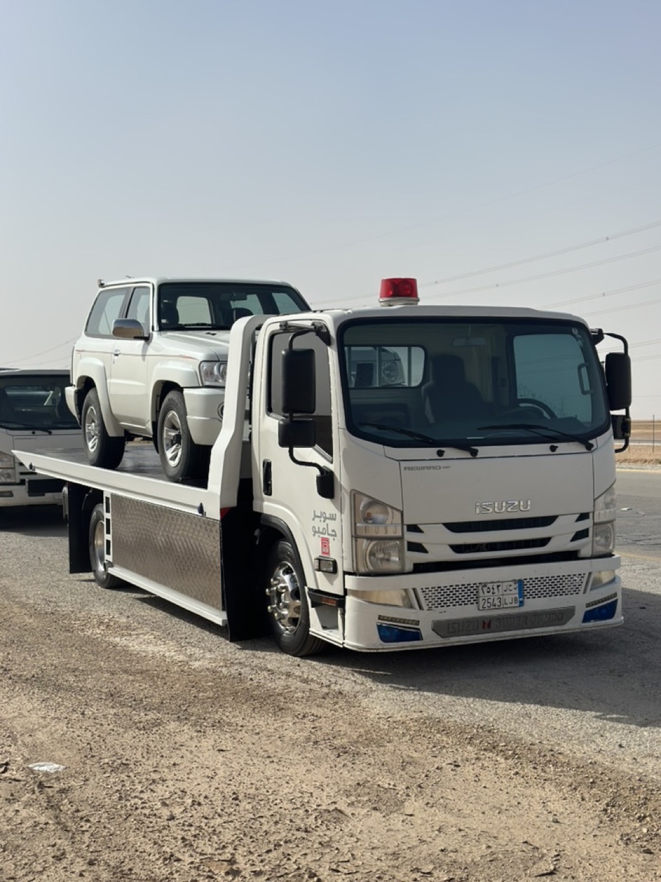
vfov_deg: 39.7
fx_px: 1222
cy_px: 441
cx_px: 330
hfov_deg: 30.3
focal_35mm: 48
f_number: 1.78
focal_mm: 6.86
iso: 100
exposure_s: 1/10870
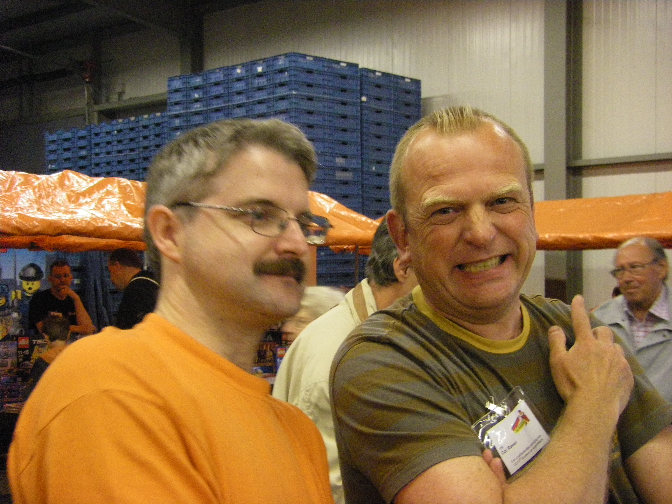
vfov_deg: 26.1
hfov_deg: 34.3
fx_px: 1087
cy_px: 252
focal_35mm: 56
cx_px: 336
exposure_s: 1/30
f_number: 3.7
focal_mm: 9.3
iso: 800
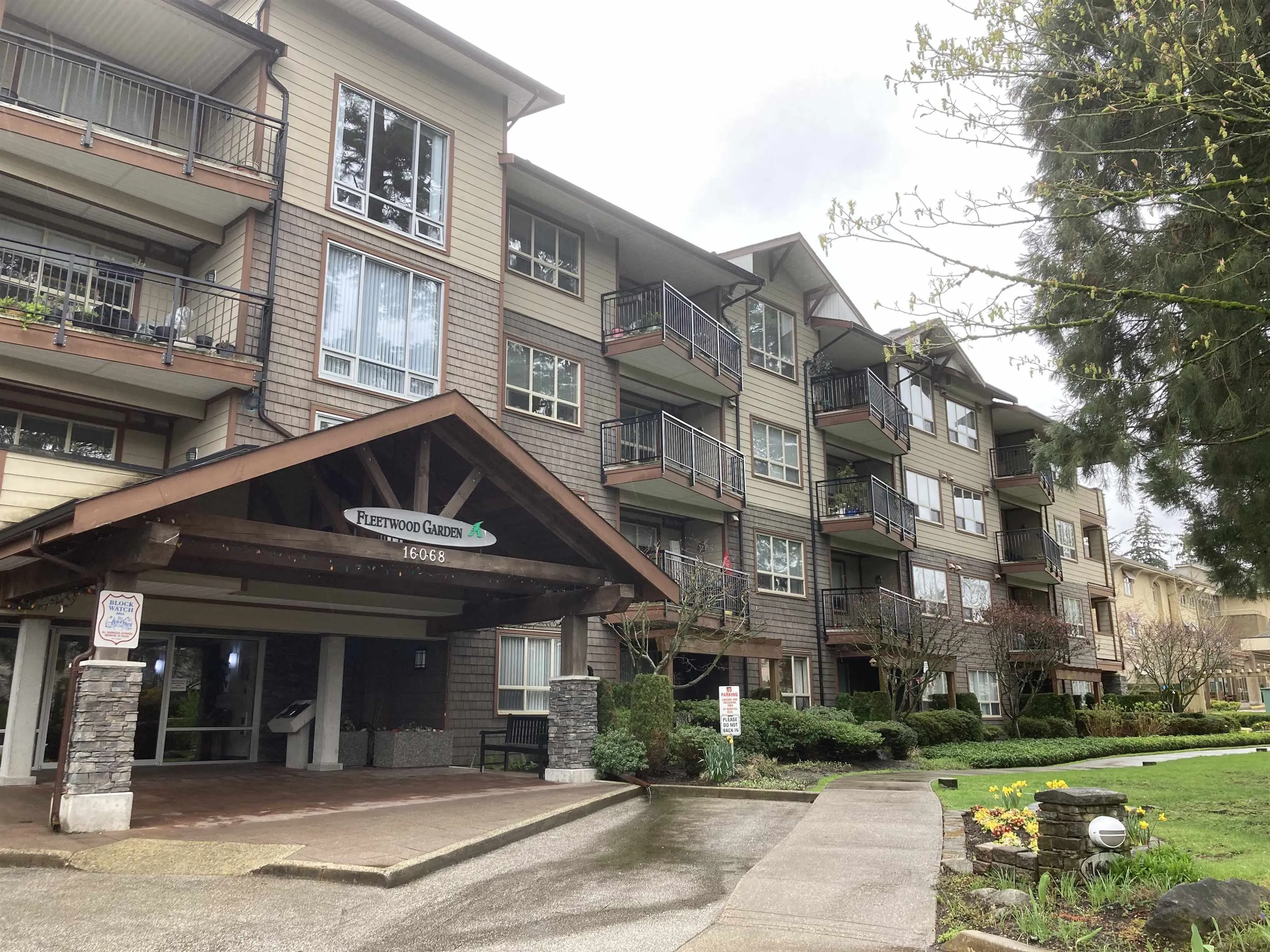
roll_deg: -0.6
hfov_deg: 63.4
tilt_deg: +14.2
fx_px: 1027
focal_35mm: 28
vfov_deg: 49.7
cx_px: 635
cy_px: 476
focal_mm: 3.99
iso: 25
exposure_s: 1/121
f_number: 1.8
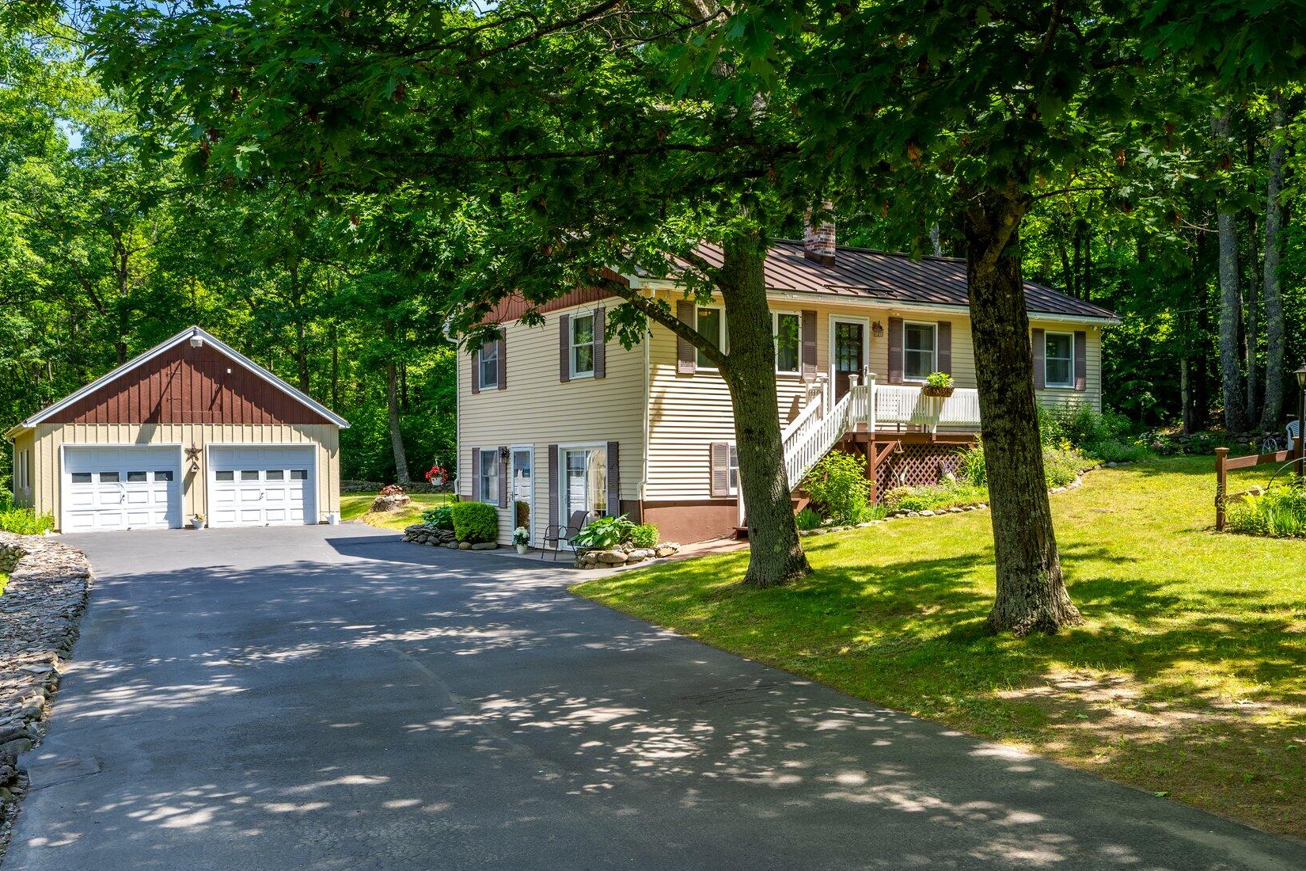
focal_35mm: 36
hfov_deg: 53.1
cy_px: 470
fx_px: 1306
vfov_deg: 36.9
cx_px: 649
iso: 50
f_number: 9
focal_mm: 29
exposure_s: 1/40
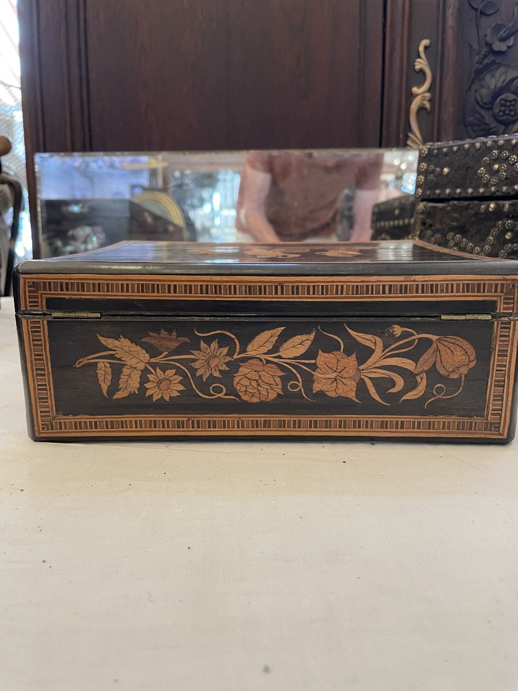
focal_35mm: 26
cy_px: 346
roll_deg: -0.4
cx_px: 259
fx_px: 519
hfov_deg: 53.1
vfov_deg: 67.3
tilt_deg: -13.3
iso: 125
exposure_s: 1/50
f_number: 1.6
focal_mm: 4.2
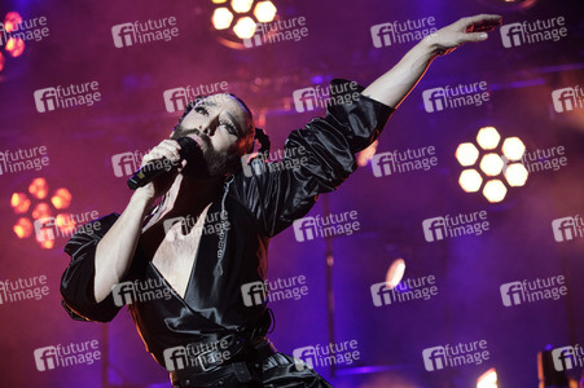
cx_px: 292
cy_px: 194
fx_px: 1459
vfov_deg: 15.2
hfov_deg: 22.6
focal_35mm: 90
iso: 2000
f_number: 4.5
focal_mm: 90
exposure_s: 1/250
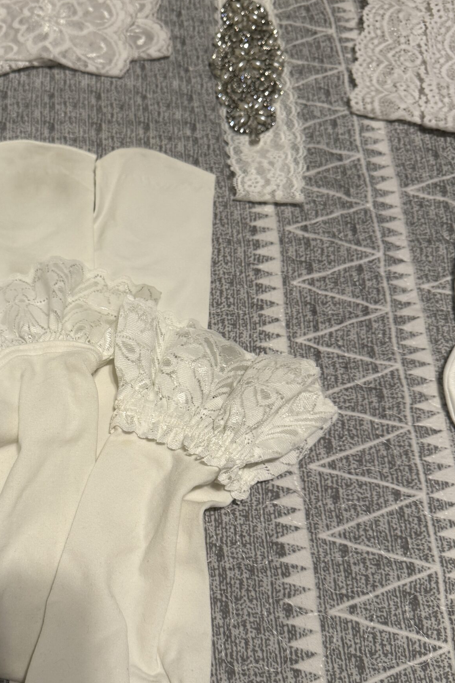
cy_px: 386
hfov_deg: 34.9
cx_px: 94
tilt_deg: -67.1
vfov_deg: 51.7
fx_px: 702
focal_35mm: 37
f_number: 1.78
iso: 125
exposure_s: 1/60
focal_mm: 6.76
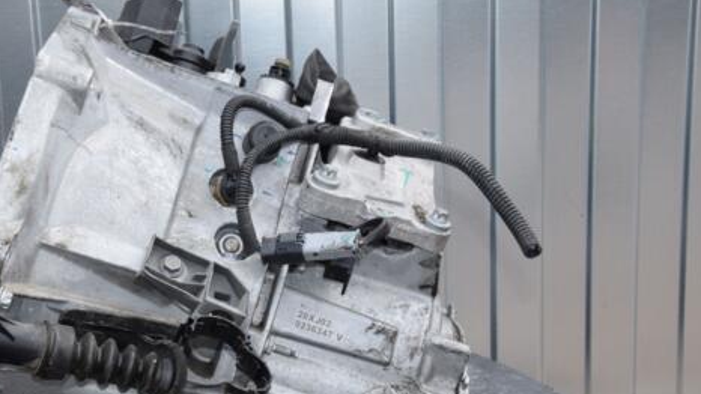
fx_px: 1505
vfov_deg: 14.9
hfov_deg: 26.1
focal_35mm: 81
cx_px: 271
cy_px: 248
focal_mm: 40
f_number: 18
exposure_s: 1/200
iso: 800
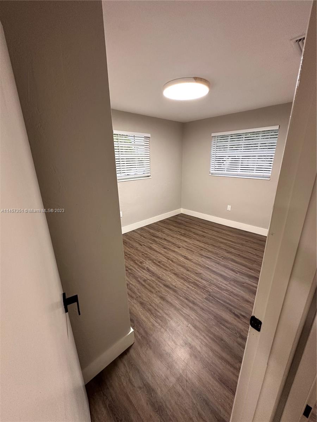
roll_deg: +0.1
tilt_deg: -17.4
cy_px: 211
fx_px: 171
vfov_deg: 102.1
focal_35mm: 14
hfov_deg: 85.7
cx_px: 158
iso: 250
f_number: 2.2
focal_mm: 2.22
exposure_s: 1/60
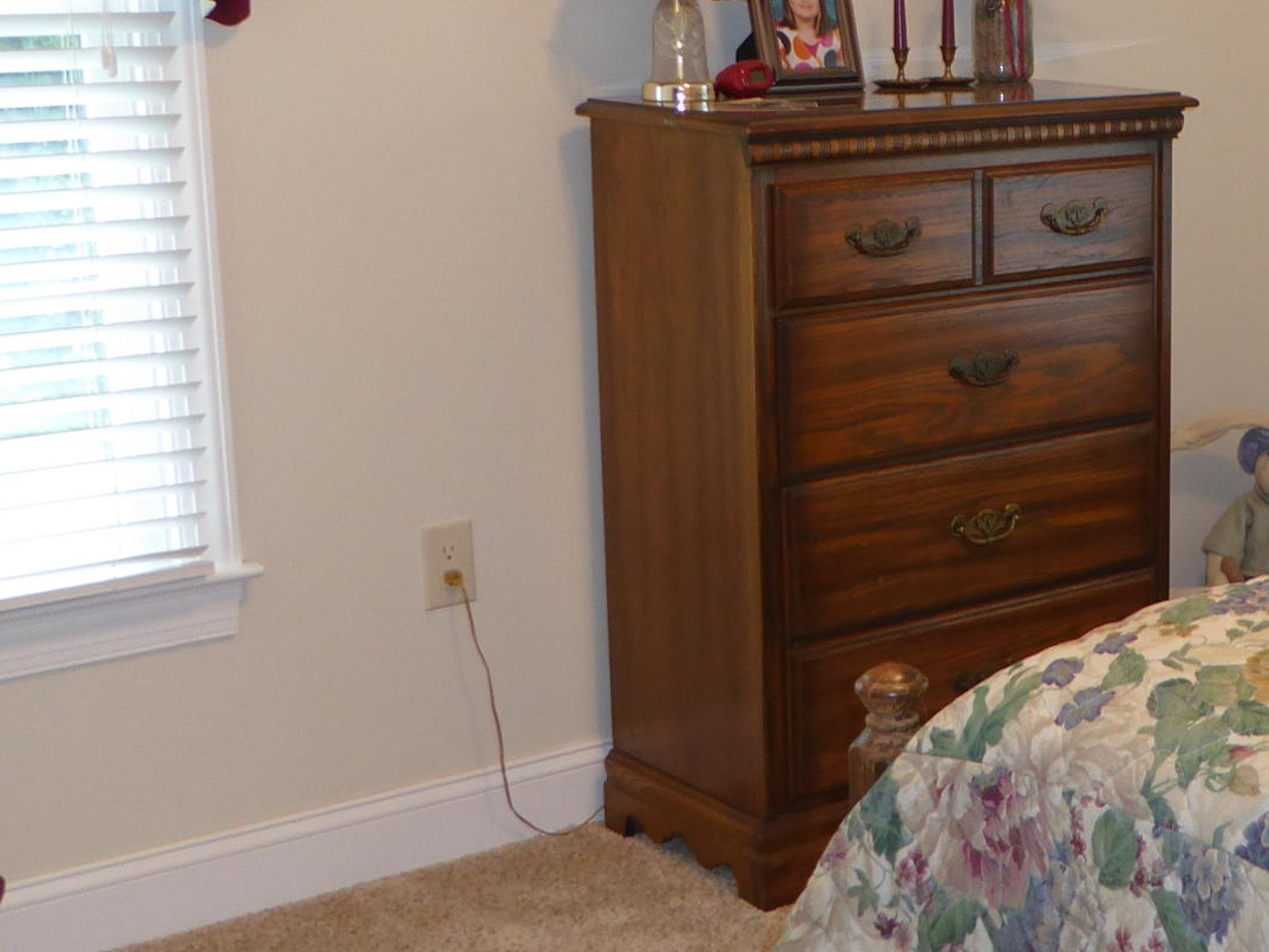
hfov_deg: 27.4
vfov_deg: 21.9
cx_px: 1245
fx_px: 2456
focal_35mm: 67
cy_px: 384
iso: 100
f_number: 3.3
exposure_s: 1/10
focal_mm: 4.3
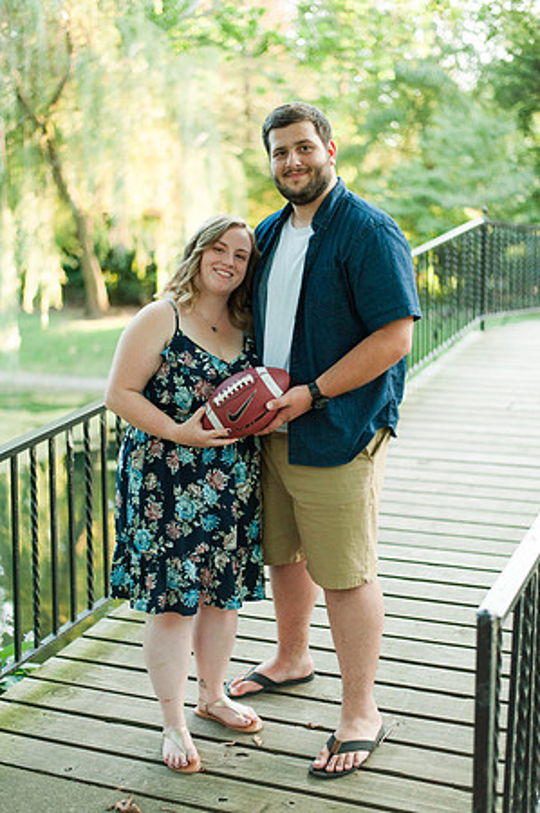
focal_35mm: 50
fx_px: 1128
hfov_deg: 26.9
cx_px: 270
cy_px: 406
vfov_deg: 39.6
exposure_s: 1/640
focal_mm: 50
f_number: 1.8
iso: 640
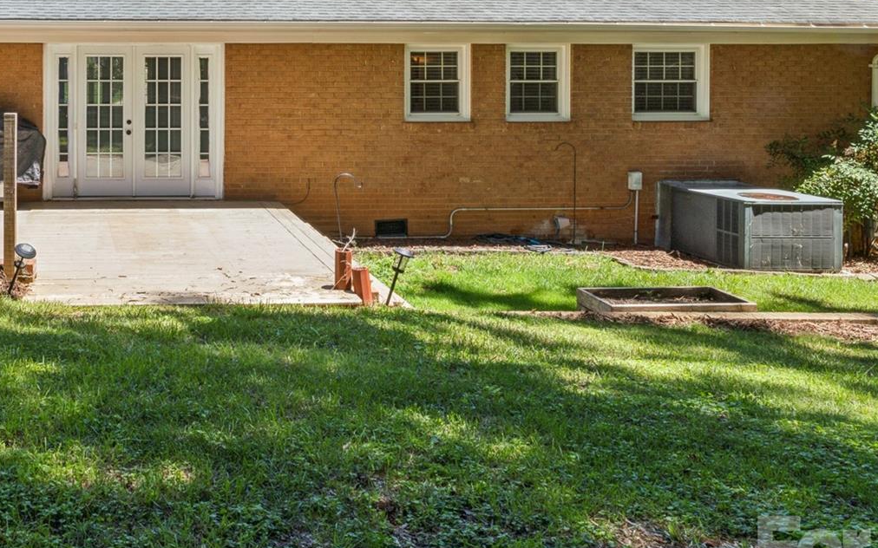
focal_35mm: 34
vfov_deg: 35.6
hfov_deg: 51.9
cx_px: 146
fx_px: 819
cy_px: 94
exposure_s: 1/15
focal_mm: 16.6
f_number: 22
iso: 100
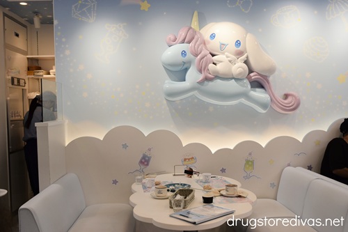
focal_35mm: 36
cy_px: 116
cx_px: 174
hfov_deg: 53.1
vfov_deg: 36.8
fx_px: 348
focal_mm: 24
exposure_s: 1/200
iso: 400
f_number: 7.1
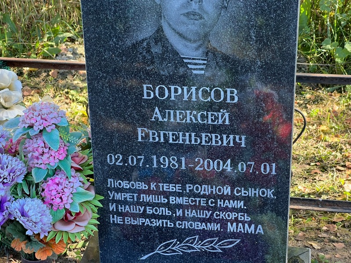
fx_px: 781
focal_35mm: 77
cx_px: 176
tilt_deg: -25.4
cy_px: 132
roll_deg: +0.8
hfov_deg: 25.3
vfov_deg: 19.1
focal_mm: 9
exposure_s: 1/99
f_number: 2.8
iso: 64
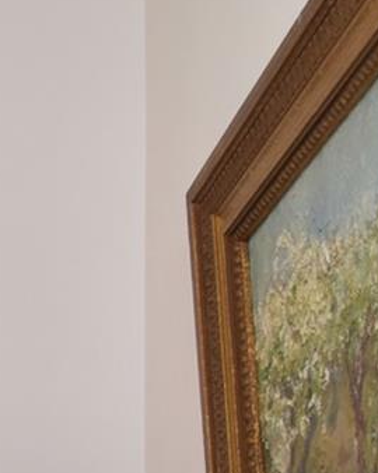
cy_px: 744
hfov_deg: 9.3
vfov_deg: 17.9
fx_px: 1314
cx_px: -973
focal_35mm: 94
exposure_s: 1/13
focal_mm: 11
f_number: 11
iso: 640
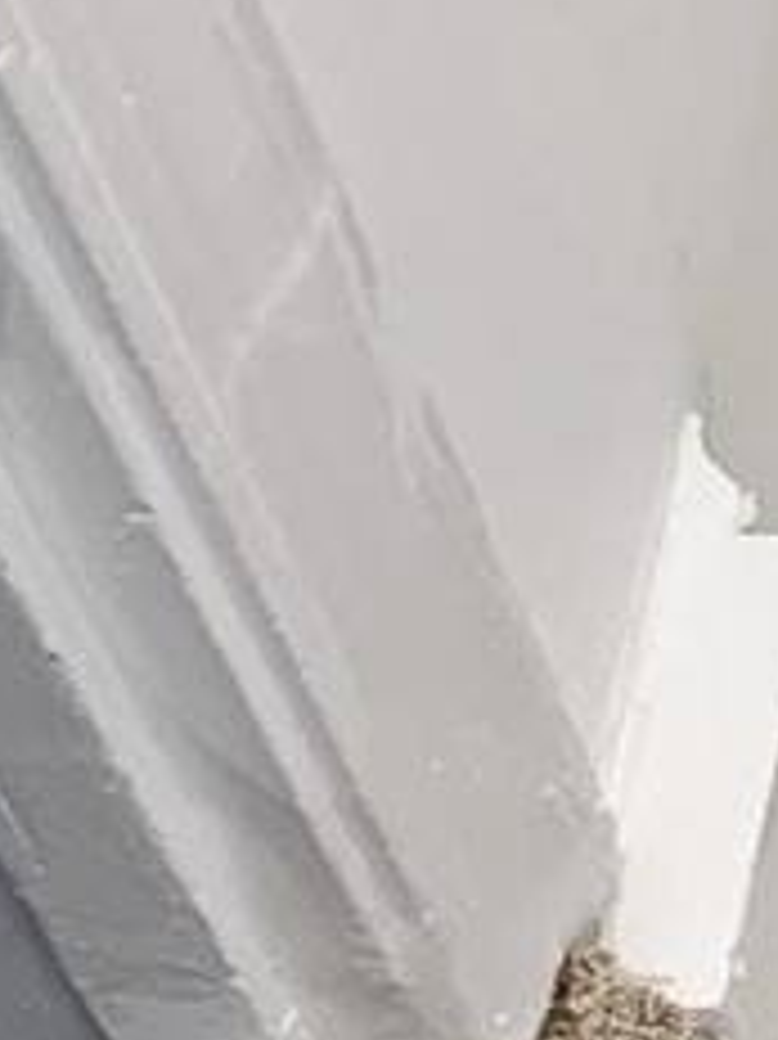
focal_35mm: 173
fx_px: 5189
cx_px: 2100
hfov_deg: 7.7
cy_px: -144
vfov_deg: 11.3
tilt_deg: -52.0
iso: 80
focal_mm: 4.25
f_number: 1.8
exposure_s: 1/60
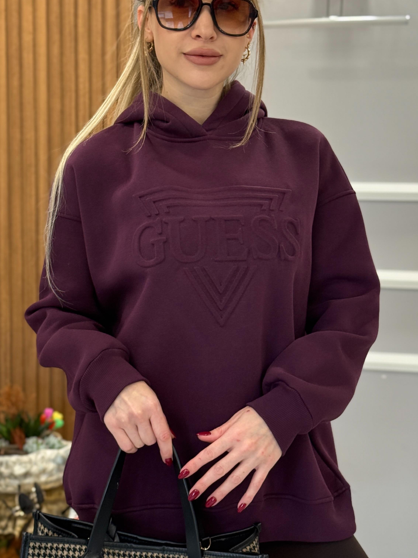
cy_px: 279
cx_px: 214
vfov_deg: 30.3
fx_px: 1030
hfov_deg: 22.9
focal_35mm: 64
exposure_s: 1/89
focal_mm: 6.76
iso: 160
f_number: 1.78
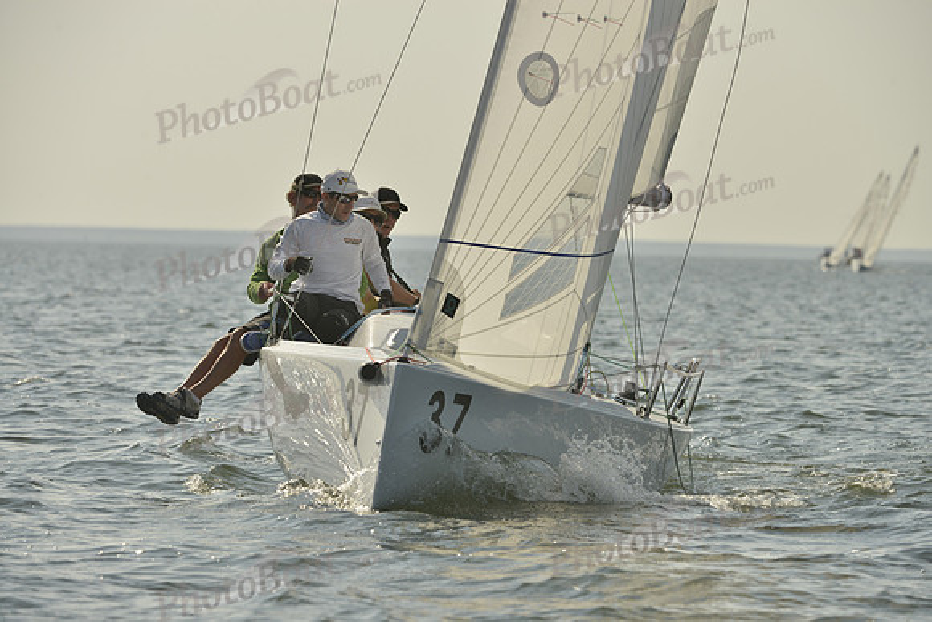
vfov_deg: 4.9
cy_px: 311
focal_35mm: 280
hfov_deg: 7.4
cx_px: 466
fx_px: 7250
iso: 280
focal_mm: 280
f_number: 9
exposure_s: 1/1600
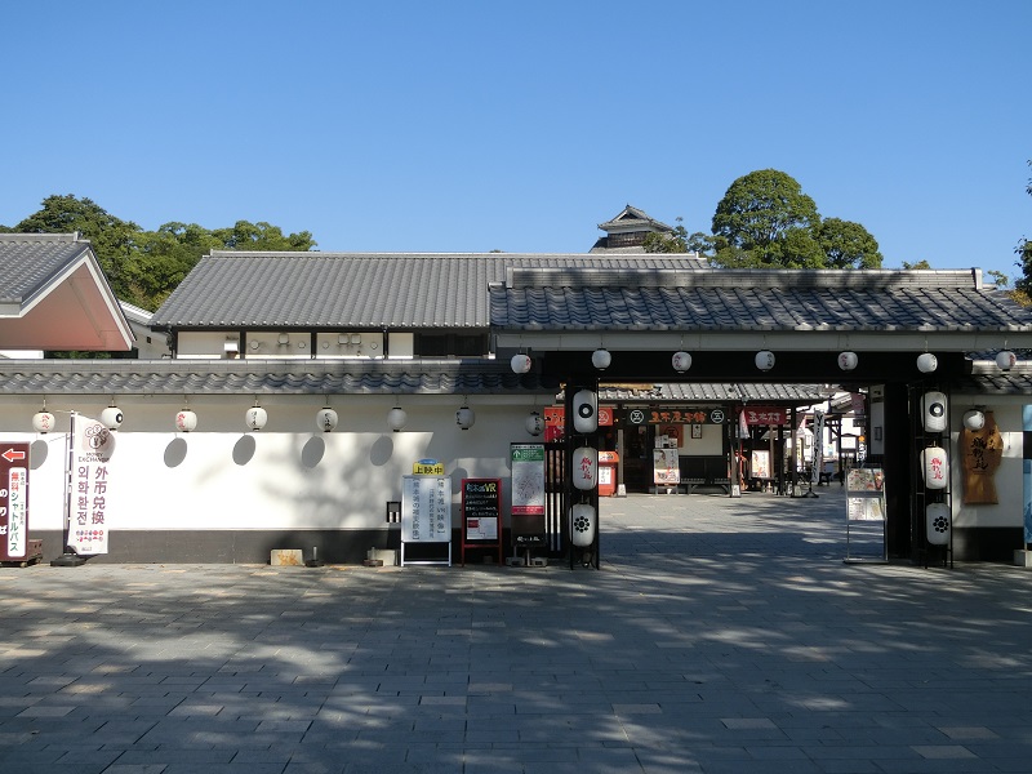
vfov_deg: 32.2
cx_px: 516
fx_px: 1342
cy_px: 387
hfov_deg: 42.1
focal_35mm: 45
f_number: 4.4
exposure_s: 1/640
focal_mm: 8
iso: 80
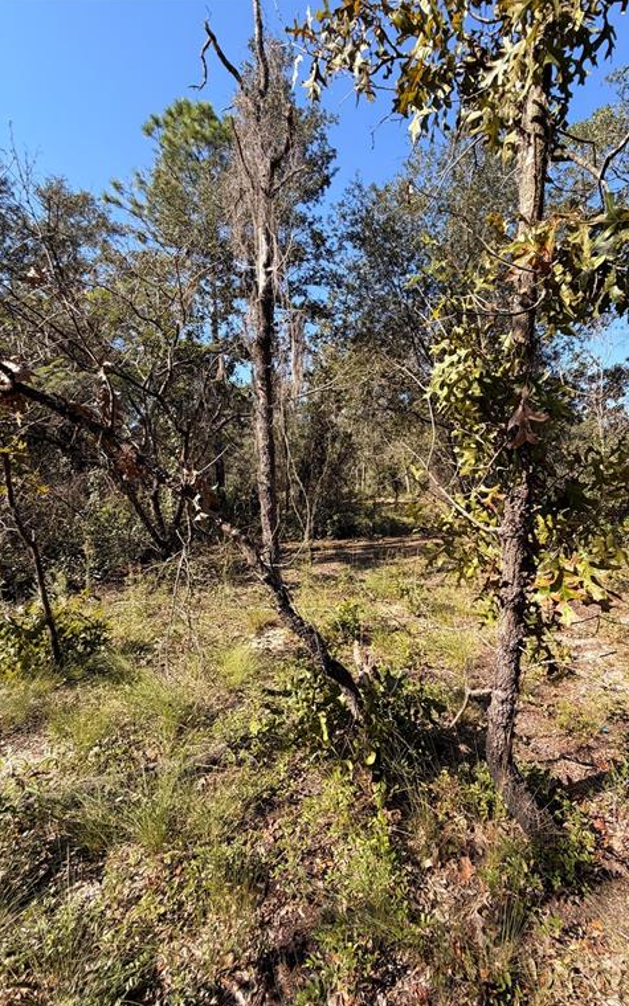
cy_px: 504
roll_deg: +1.6
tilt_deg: -4.4
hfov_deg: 74.5
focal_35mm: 15
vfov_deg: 101.5
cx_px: 354
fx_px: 411
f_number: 2.2
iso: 40
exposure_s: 1/596
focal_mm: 2.22
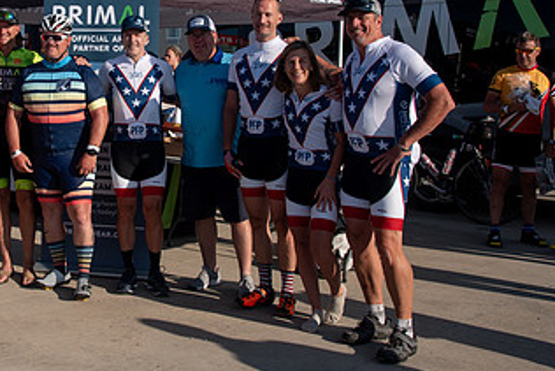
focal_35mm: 55
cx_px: 97
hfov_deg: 34.9
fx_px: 848
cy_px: 96
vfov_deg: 24.4
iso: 250
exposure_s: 1/1000
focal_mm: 30
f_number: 7.1
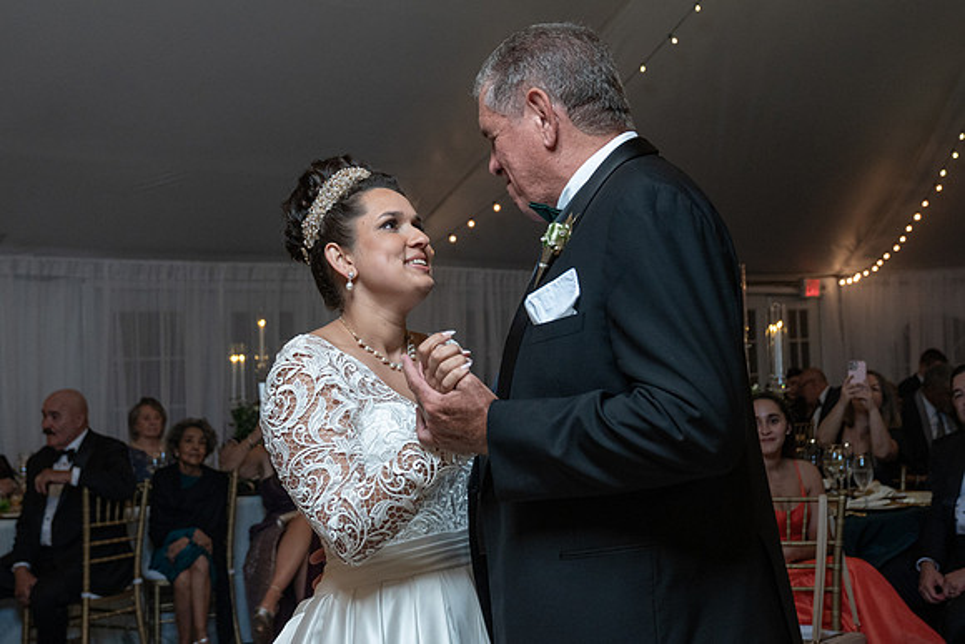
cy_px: 300
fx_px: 1330
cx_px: 433
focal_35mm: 50
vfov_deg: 27.2
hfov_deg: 39.8
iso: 2000
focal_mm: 38
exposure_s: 1/200
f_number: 4
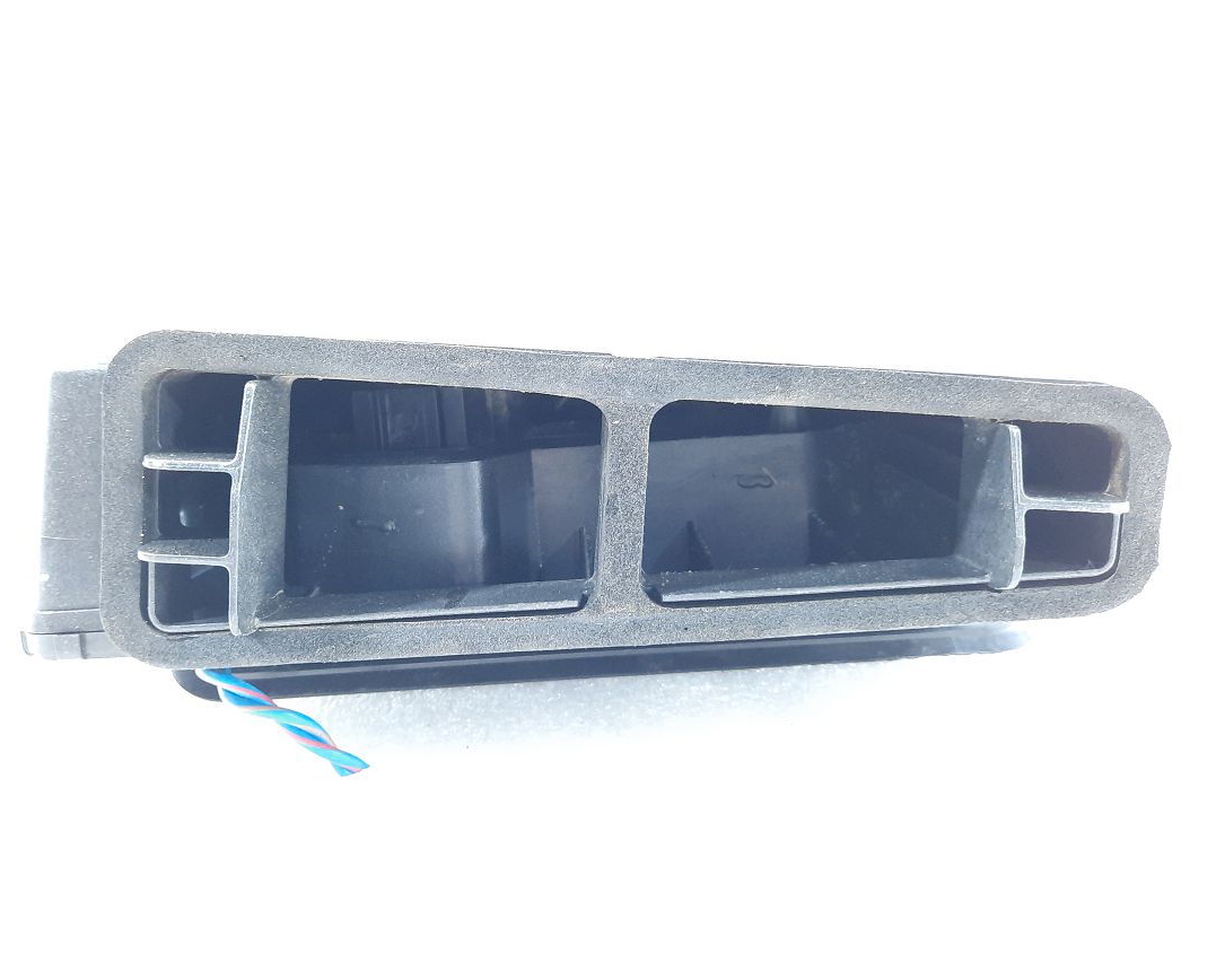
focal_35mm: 27
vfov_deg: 53.2
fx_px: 979
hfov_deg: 64.0
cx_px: 558
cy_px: 475
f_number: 2
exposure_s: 1/25
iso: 400
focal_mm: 4.6
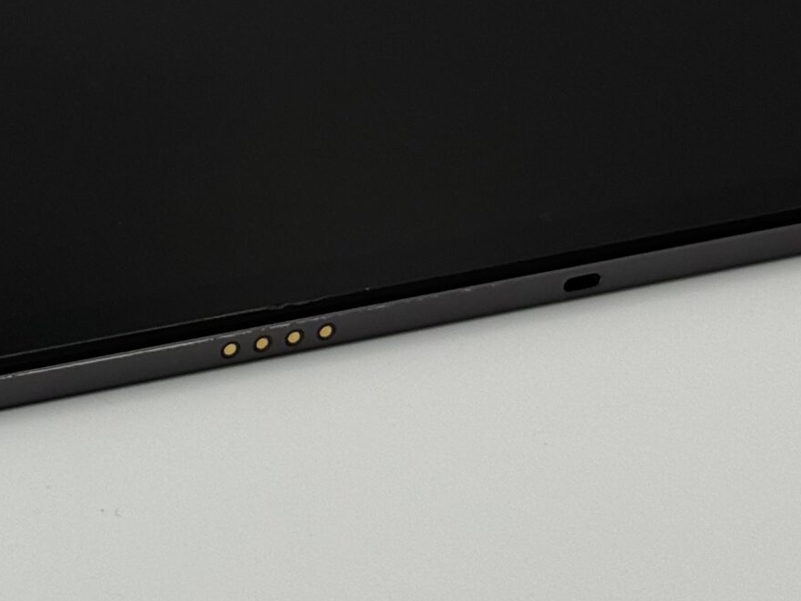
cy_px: 53
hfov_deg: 14.0
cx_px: 38
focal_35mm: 139
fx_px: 3216
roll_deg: -1.3
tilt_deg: -29.8
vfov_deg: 10.6
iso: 64
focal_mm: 6.76
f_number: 1.78
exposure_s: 1/928
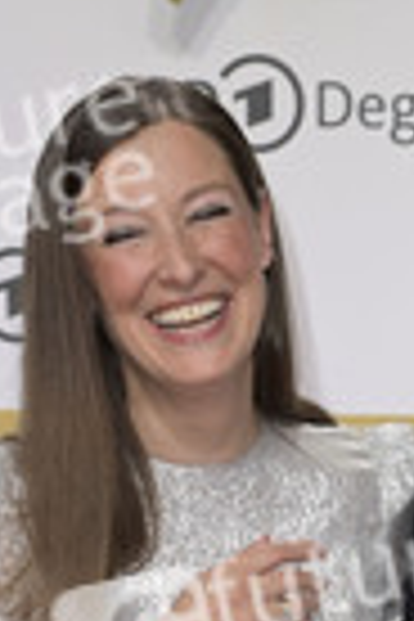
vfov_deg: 8.2
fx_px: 4260
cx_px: 414
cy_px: 860
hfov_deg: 5.6
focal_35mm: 247
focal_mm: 85
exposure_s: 1/250
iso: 640
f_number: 5.6
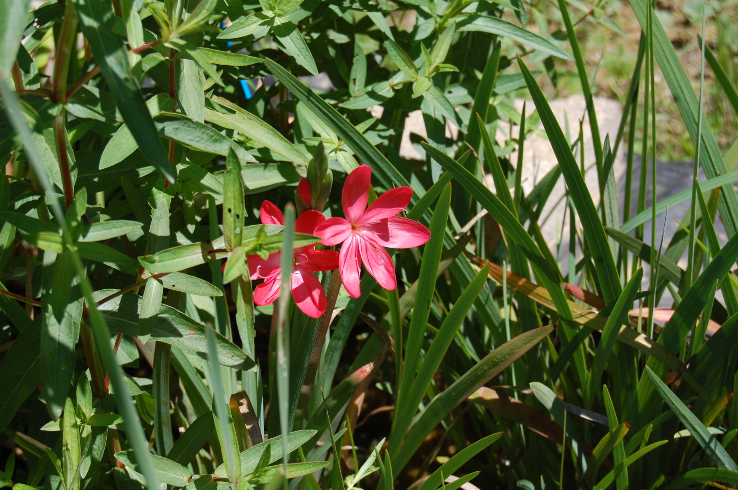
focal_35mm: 82
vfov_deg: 16.5
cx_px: 369
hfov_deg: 24.6
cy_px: 245
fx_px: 1690
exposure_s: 1/320
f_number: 9
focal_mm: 55
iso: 200
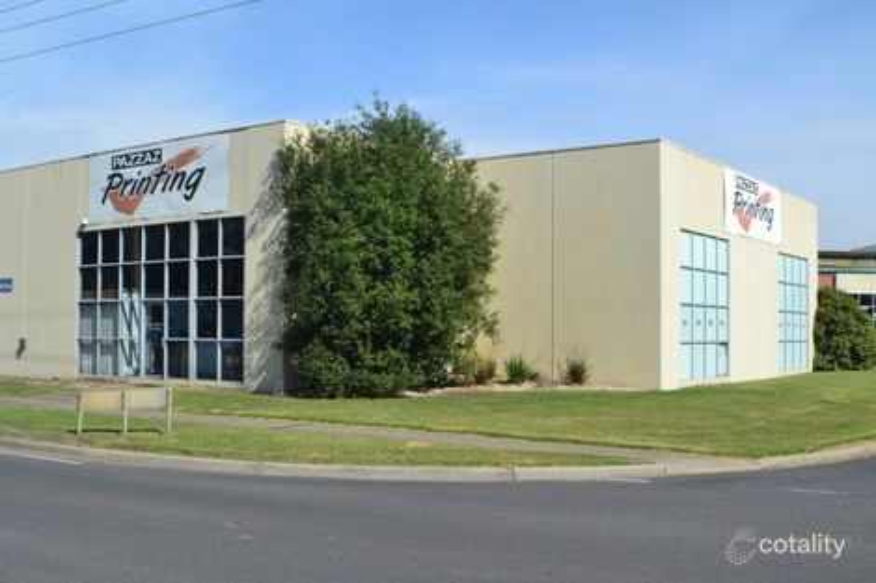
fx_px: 1240
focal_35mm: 51
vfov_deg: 26.5
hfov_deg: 38.9
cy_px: 292
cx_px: 438
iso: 400
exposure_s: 1/400
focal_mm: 34
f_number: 11
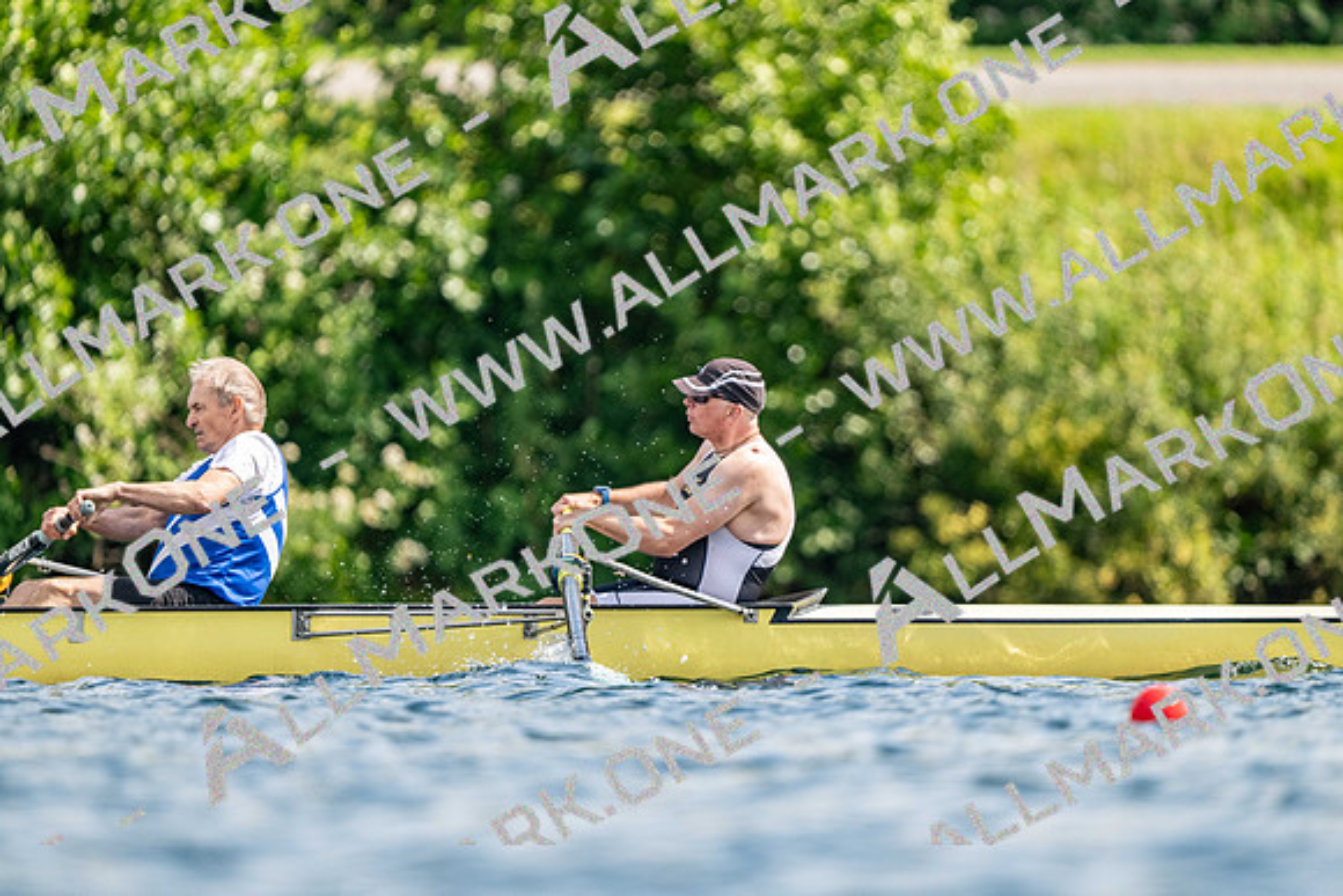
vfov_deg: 1.6
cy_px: 448
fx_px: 31343
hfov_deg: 2.5
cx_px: 672
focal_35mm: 840
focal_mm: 840
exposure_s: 1/2500
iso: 900
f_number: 5.6
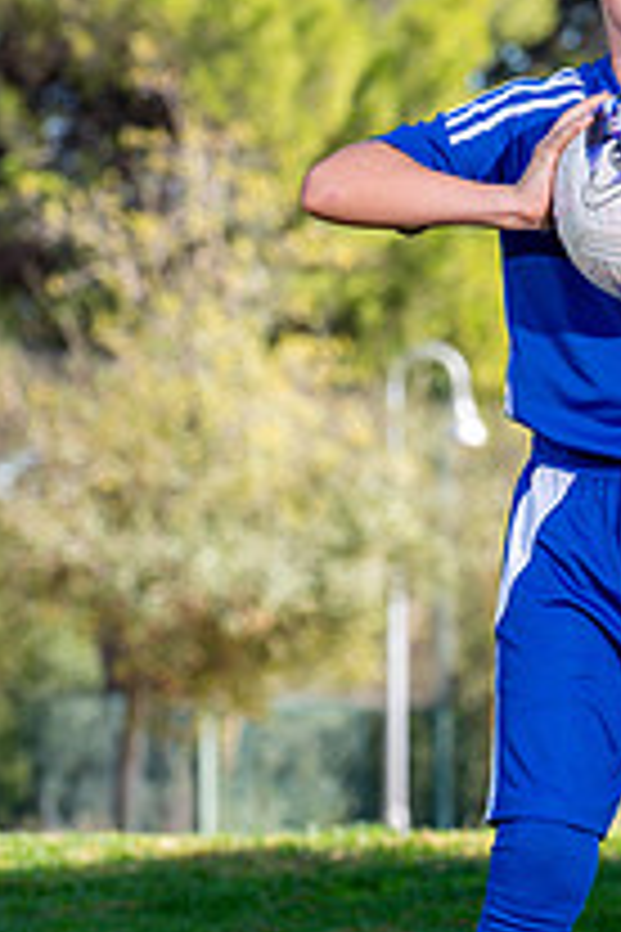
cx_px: 630
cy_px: 360
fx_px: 9004
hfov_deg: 3.9
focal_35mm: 348
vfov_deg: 5.9
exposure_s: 1/250
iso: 200
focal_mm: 160
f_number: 8
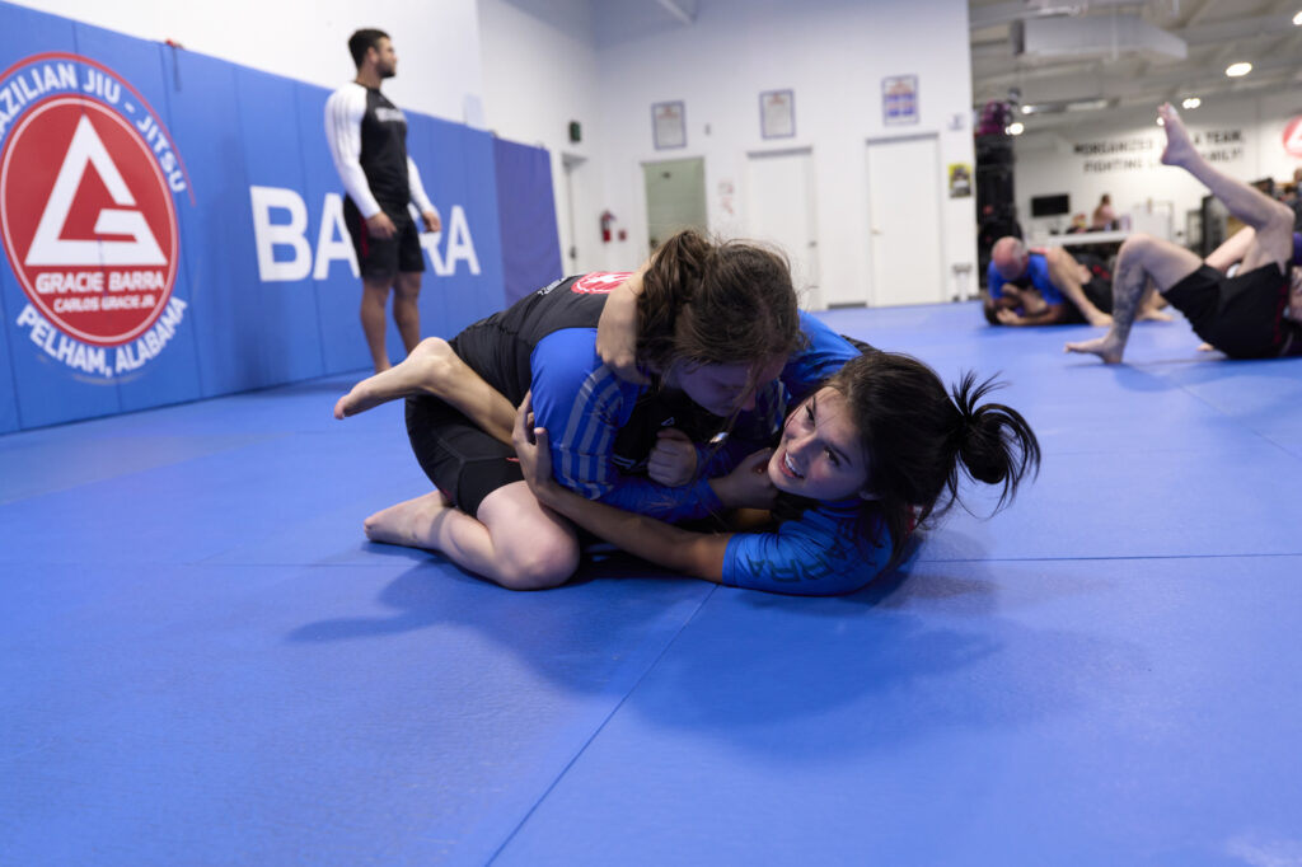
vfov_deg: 39.9
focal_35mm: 33
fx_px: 1193
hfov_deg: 57.2
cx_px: 651
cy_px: 434
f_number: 3.5
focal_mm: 33
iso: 1600
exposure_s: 1/200
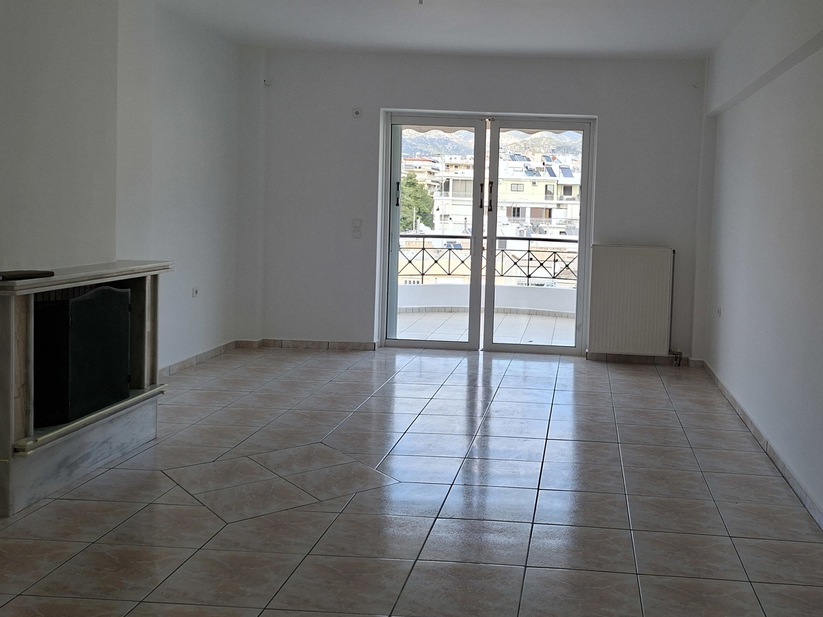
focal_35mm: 33
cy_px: 264
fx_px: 785
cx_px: 561
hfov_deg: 54.0
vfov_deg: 42.9
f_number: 1.8
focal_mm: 5.54
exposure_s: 1/316
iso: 50
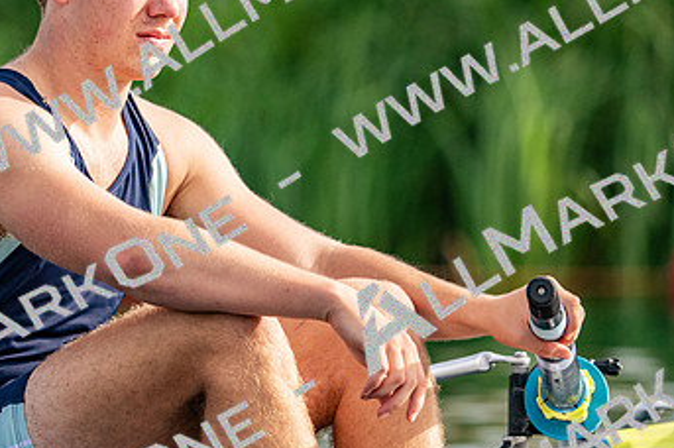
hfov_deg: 2.0
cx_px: 189
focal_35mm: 1016
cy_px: 191
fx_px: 19003
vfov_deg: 1.4
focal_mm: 400
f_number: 4.5
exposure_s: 1/2500
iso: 560
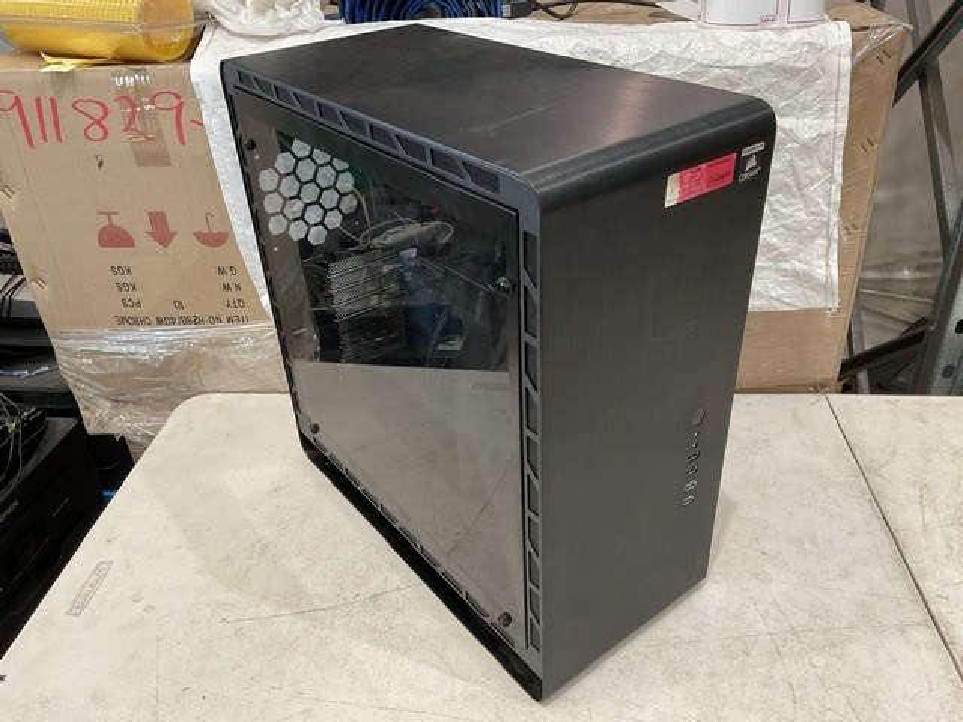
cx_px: 482
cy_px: 361
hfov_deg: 61.7
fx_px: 807
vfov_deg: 48.2
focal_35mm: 29
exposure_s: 1/60
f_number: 1.8
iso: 125
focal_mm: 3
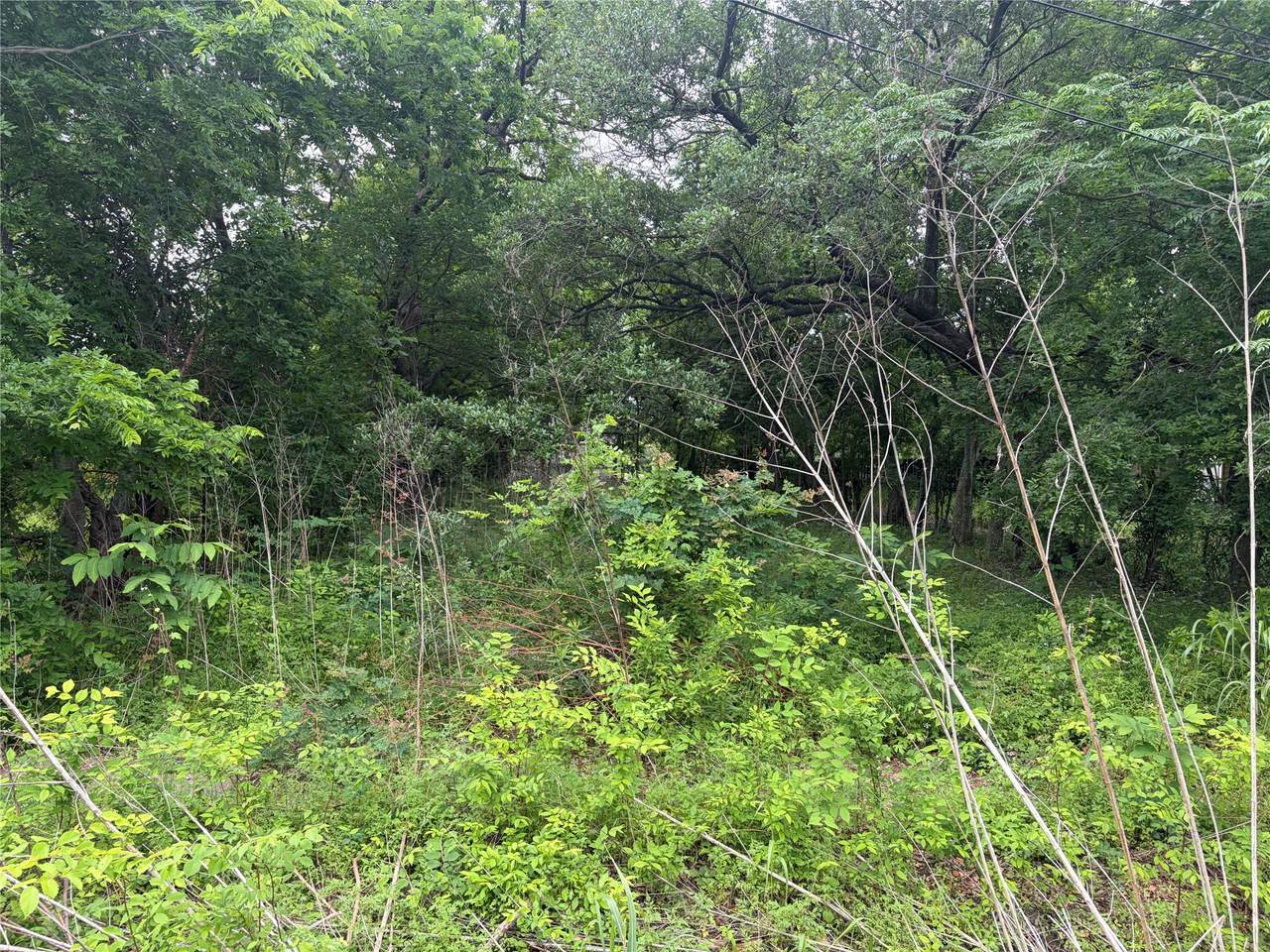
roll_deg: +0.0
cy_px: 476
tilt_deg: -1.1
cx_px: 635
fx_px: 954
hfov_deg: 67.3
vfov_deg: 53.1
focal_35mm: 26
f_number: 1.6
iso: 50
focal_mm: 5.96
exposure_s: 1/444
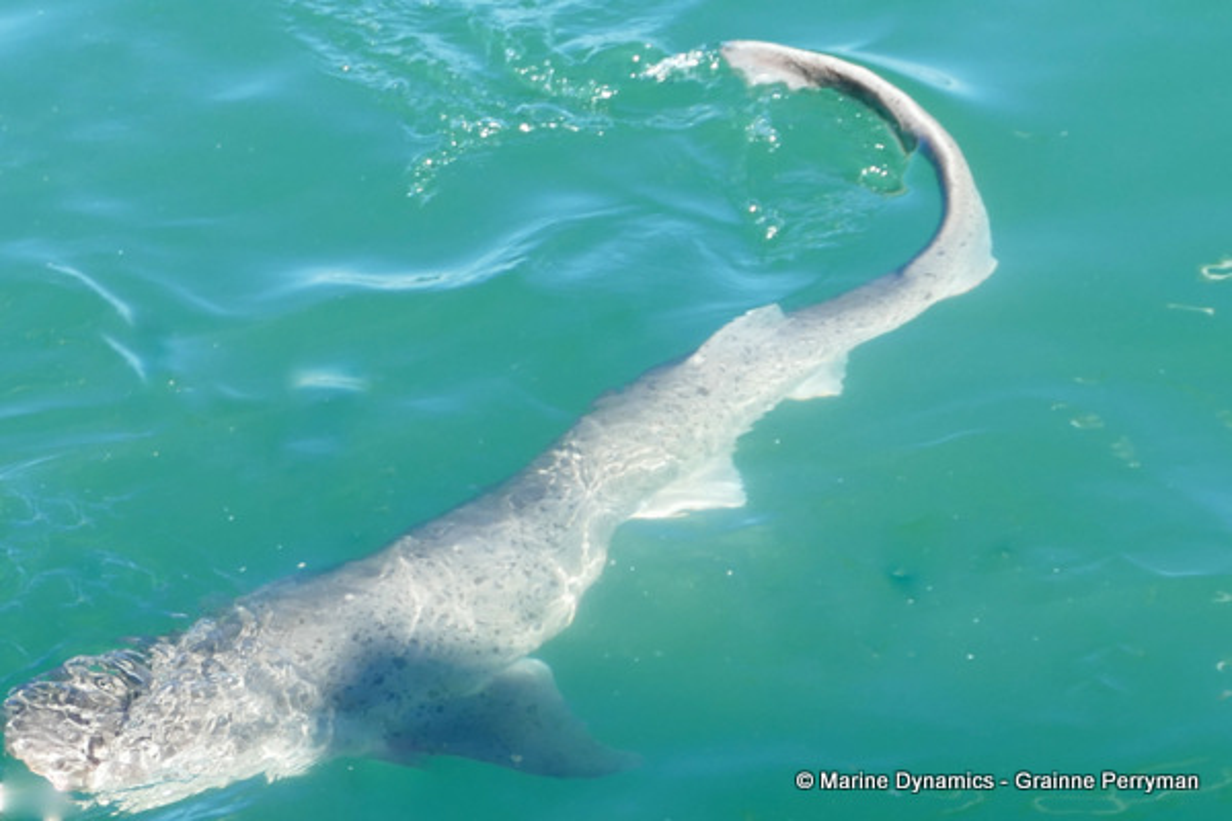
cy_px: 410
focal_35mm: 49
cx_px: 616
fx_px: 1677
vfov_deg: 27.5
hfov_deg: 40.3
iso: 125
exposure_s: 1/500
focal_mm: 17.83
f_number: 3.3
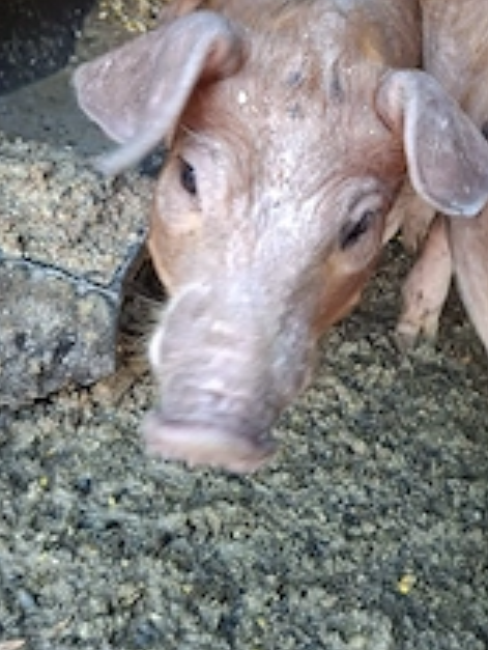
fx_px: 826
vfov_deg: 41.3
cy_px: 140
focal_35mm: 44
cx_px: 407
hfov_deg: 31.8
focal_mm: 5.54
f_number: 1.8
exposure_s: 1/50
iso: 160
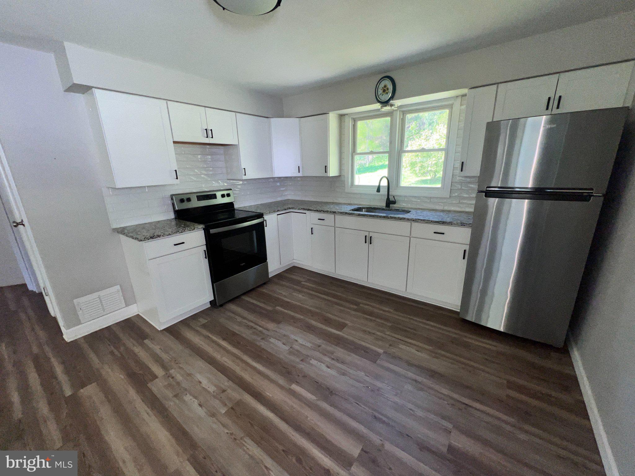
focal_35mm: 13
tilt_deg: -18.8
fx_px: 238
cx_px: 318
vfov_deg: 89.9
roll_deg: +2.8
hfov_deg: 106.2
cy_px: 238
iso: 32
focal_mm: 1.57
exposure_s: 1/122
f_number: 1.8
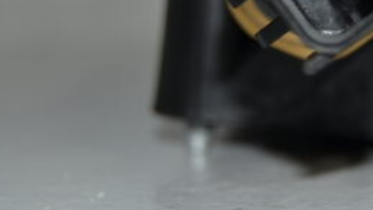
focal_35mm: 132
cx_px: 294
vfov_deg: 9.1
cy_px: 34
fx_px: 1308
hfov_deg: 16.1
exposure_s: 1/60
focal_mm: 35
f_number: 4.5
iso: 140
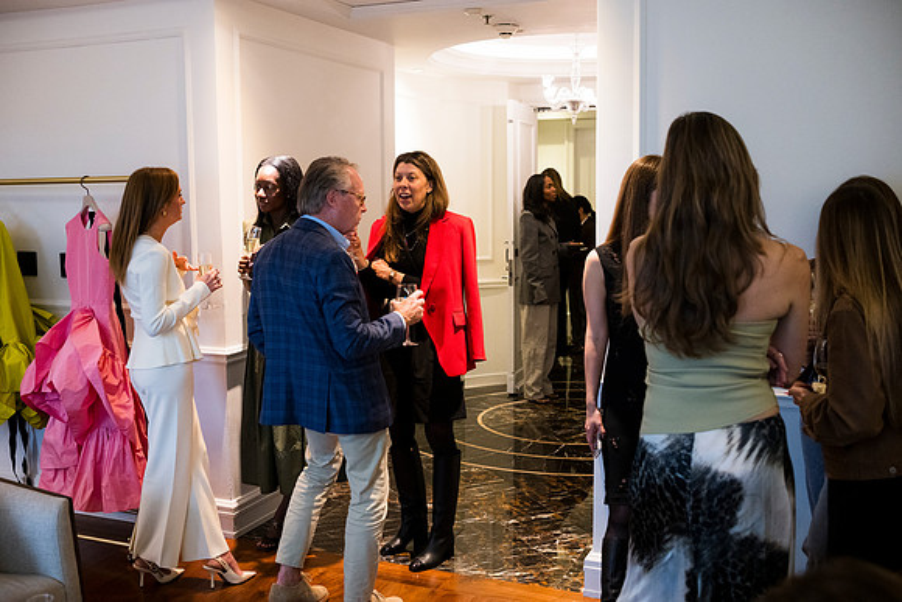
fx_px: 877
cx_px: 451
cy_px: 301
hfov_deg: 54.4
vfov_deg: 37.9
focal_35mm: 35
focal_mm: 35
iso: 2500
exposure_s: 1/160
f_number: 3.2
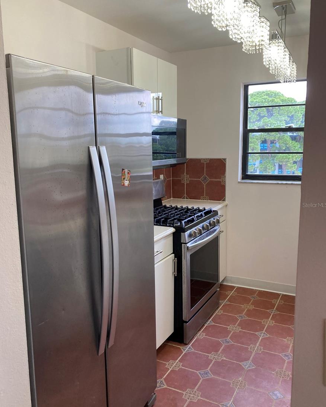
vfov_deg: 58.8
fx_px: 362
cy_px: 205
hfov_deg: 48.5
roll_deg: +2.6
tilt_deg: -8.8
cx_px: 161
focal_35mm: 30
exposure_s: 1/120
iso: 64
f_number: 1.8
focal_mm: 3.99
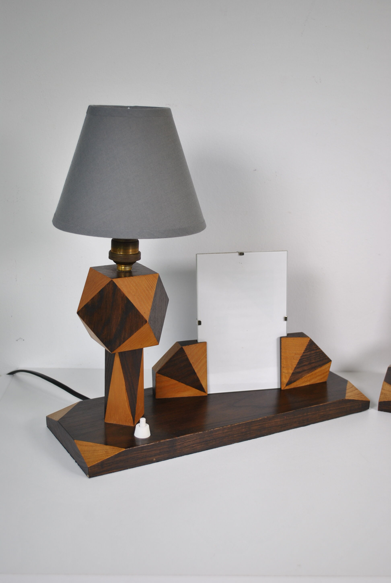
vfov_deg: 43.5
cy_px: 292
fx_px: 730
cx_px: 196
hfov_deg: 30.0
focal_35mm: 45
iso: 200
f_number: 4.5
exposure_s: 1/200
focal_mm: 30
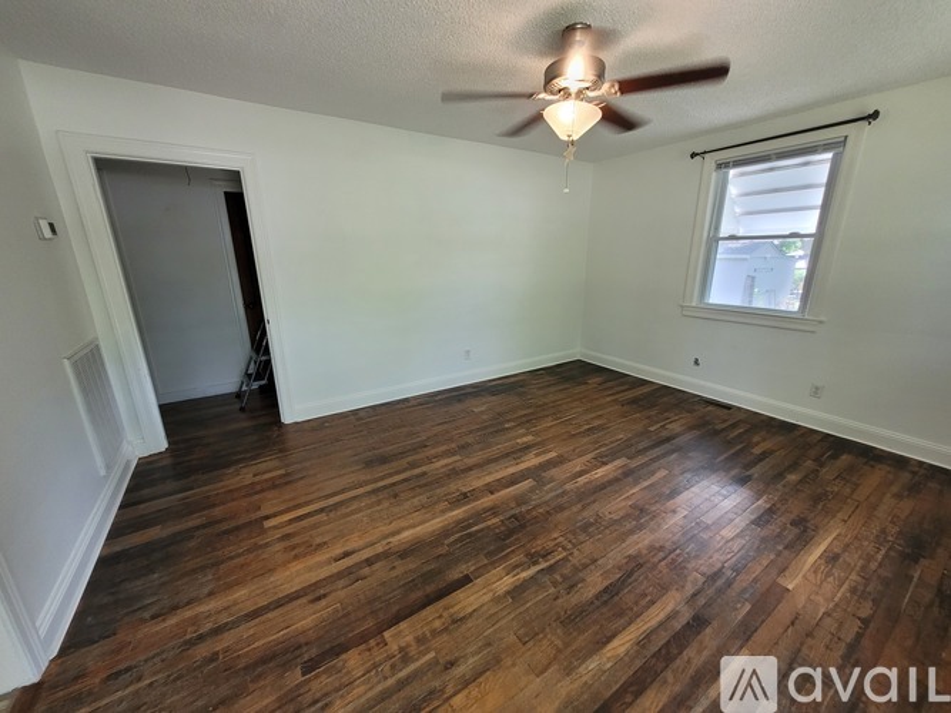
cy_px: 356
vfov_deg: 89.9
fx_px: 357
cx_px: 476
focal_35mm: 13
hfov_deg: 106.2
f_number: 2.2
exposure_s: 1/60
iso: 125
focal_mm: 1.74
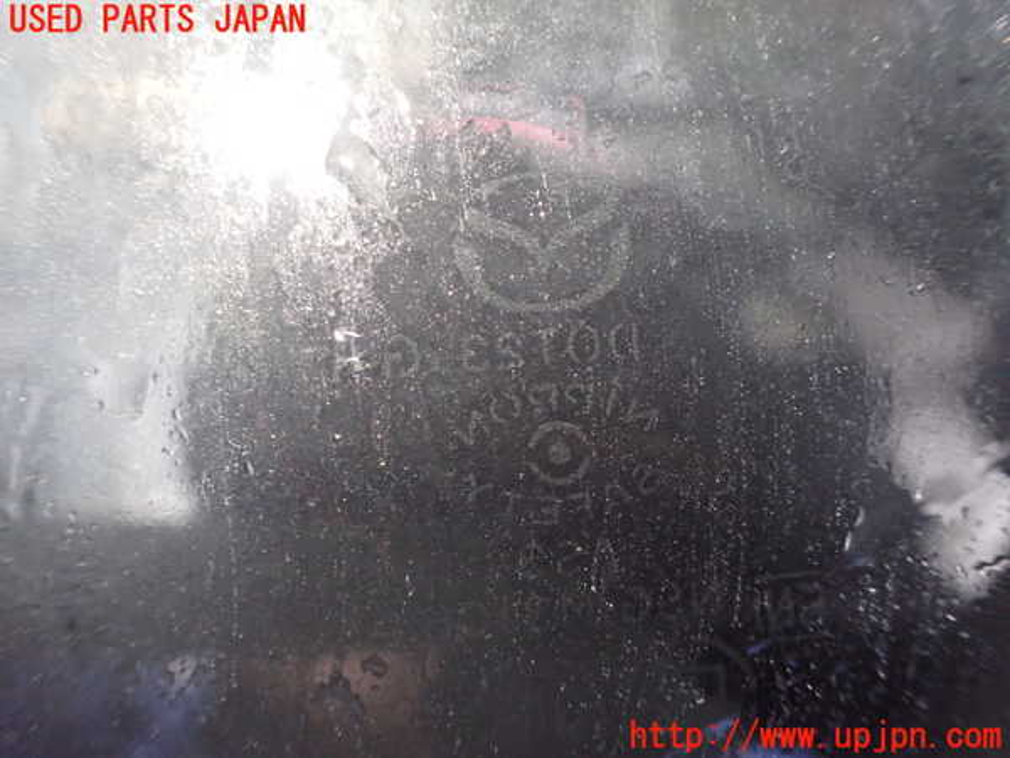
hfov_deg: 60.0
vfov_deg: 46.8
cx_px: 505
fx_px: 875
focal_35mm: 30
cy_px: 379
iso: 800
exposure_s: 1/60
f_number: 2.3
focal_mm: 5.4
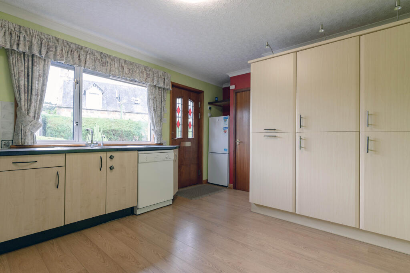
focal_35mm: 17
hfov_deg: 93.3
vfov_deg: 70.3
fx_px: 193
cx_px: 205
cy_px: 136
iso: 400
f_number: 8
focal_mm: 17
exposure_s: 1/25
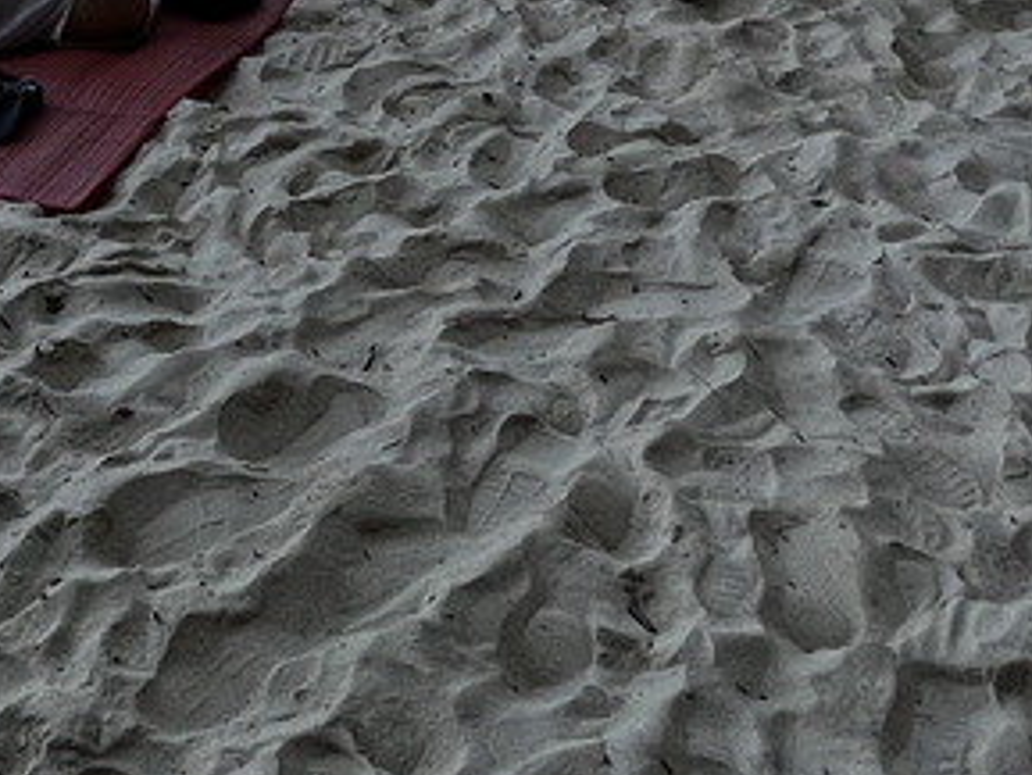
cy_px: -800
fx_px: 1611
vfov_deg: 17.9
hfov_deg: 31.9
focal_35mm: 54
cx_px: -68
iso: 32
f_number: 1.8
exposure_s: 1/1908
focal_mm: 1.57
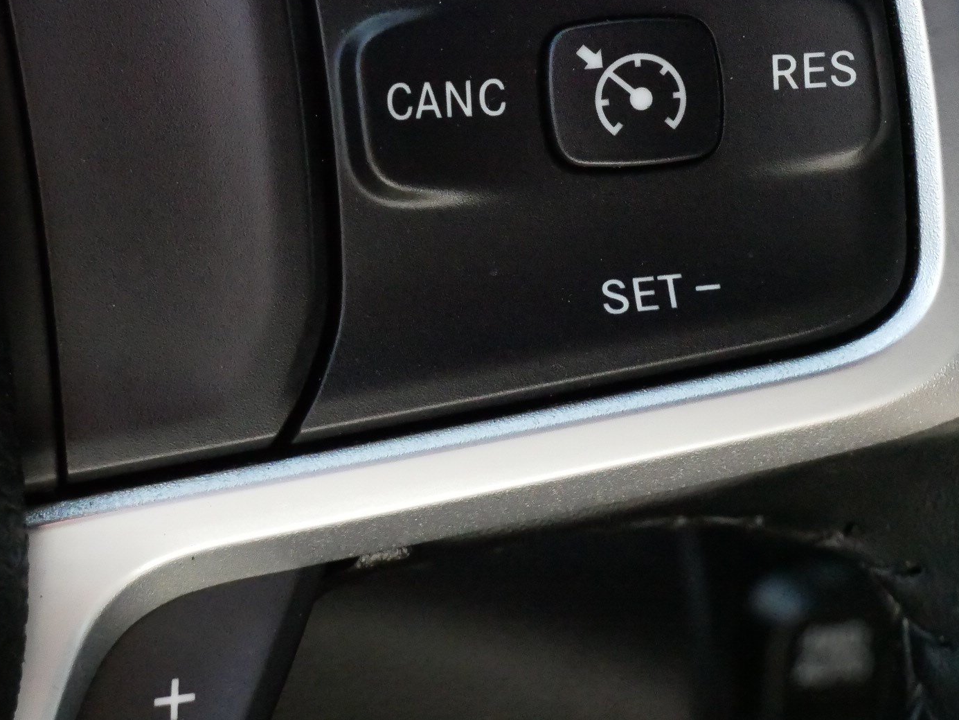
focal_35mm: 105
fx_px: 2909
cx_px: 610
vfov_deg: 14.0
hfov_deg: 18.7
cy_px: 150
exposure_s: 1/500
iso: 6400
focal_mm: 32
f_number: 9
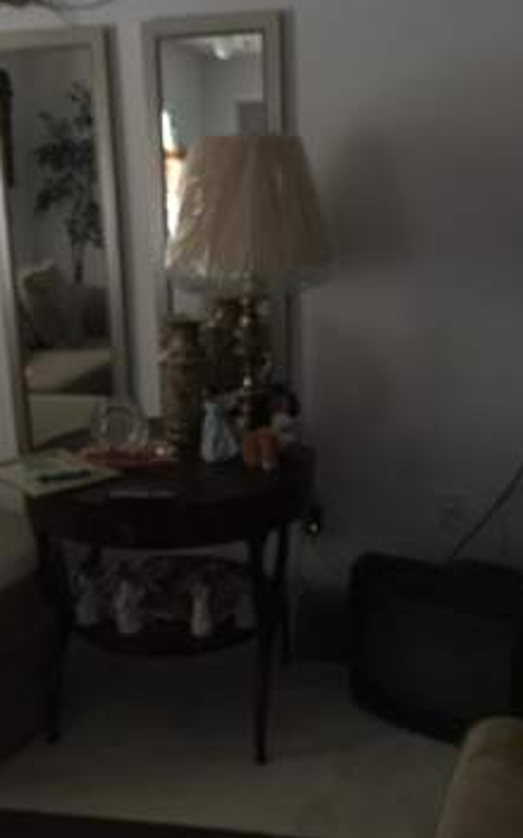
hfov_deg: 30.5
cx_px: 244
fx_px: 959
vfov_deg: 47.2
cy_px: 412
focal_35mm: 42
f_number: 2.2
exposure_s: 1/4
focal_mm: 4.15
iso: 250
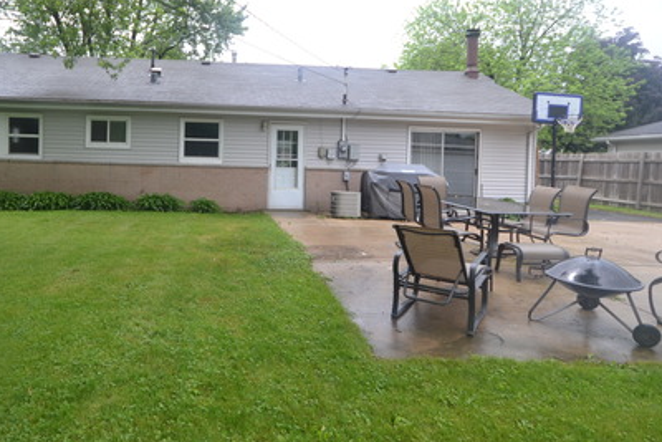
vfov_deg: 52.5
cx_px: 245
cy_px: 161
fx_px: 441
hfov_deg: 72.4
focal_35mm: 24
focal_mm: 10
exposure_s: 1/125
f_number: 5.6
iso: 160
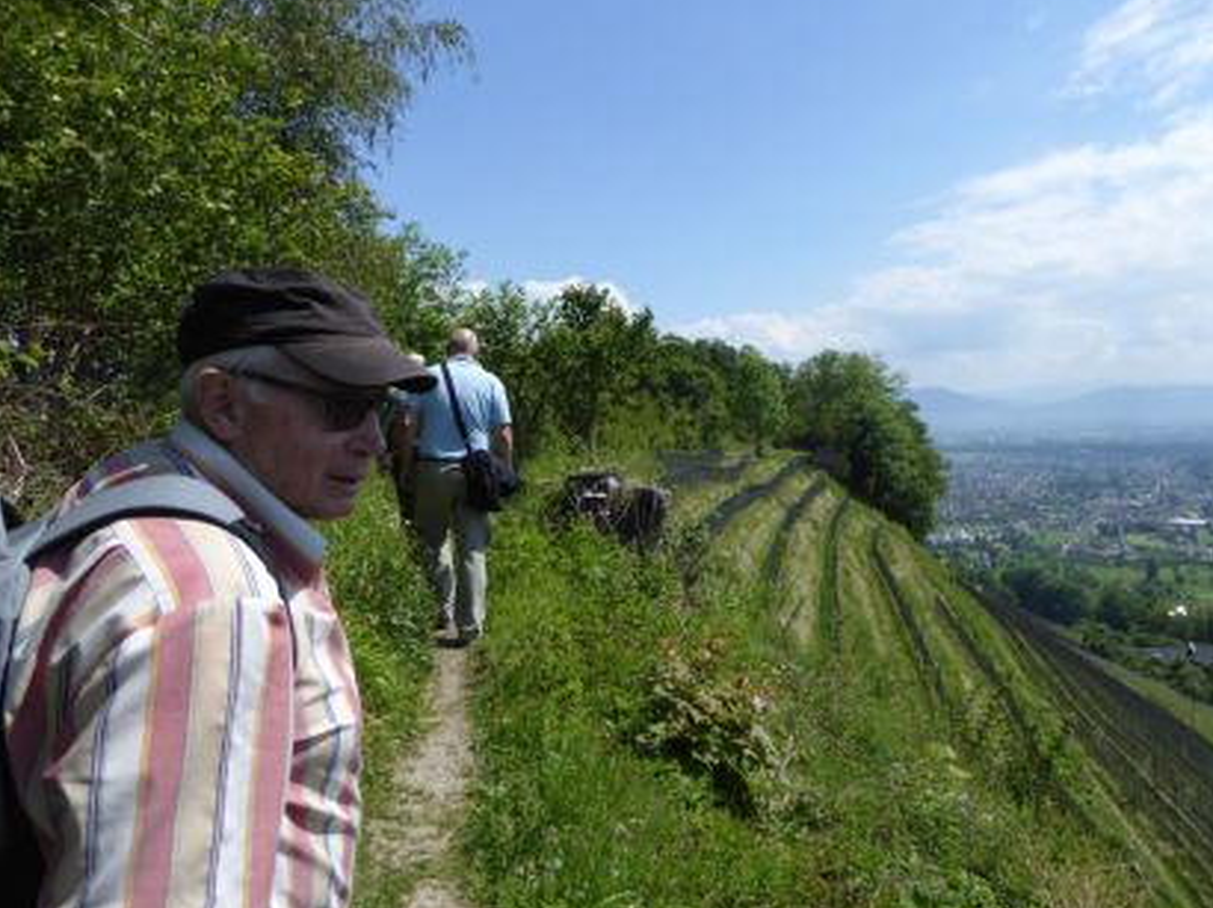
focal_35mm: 25
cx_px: 623
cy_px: 450
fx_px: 876
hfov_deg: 69.4
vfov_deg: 54.8
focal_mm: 4.3
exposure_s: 1/1300
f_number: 3.3
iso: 100
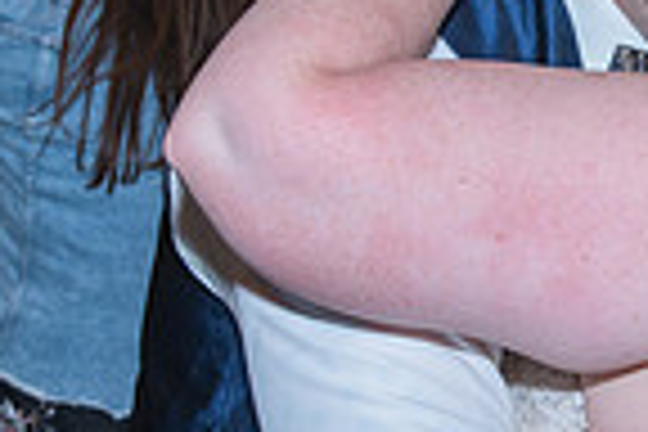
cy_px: 272
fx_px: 2322
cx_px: 648
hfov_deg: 15.6
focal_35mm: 129
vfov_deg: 10.6
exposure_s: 1/160
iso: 400
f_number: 5
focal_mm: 32
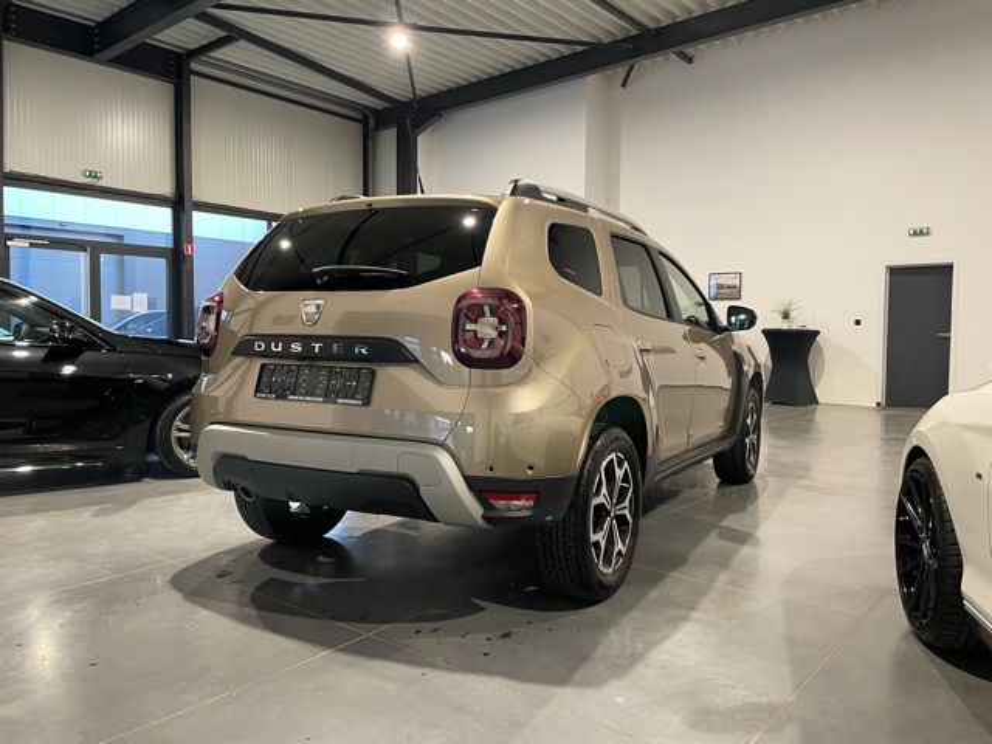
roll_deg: -0.3
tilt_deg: -3.4
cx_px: 496
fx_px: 745
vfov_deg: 53.1
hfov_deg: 67.3
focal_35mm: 26
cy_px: 372
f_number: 1.6
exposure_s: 1/50
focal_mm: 4.2
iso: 160
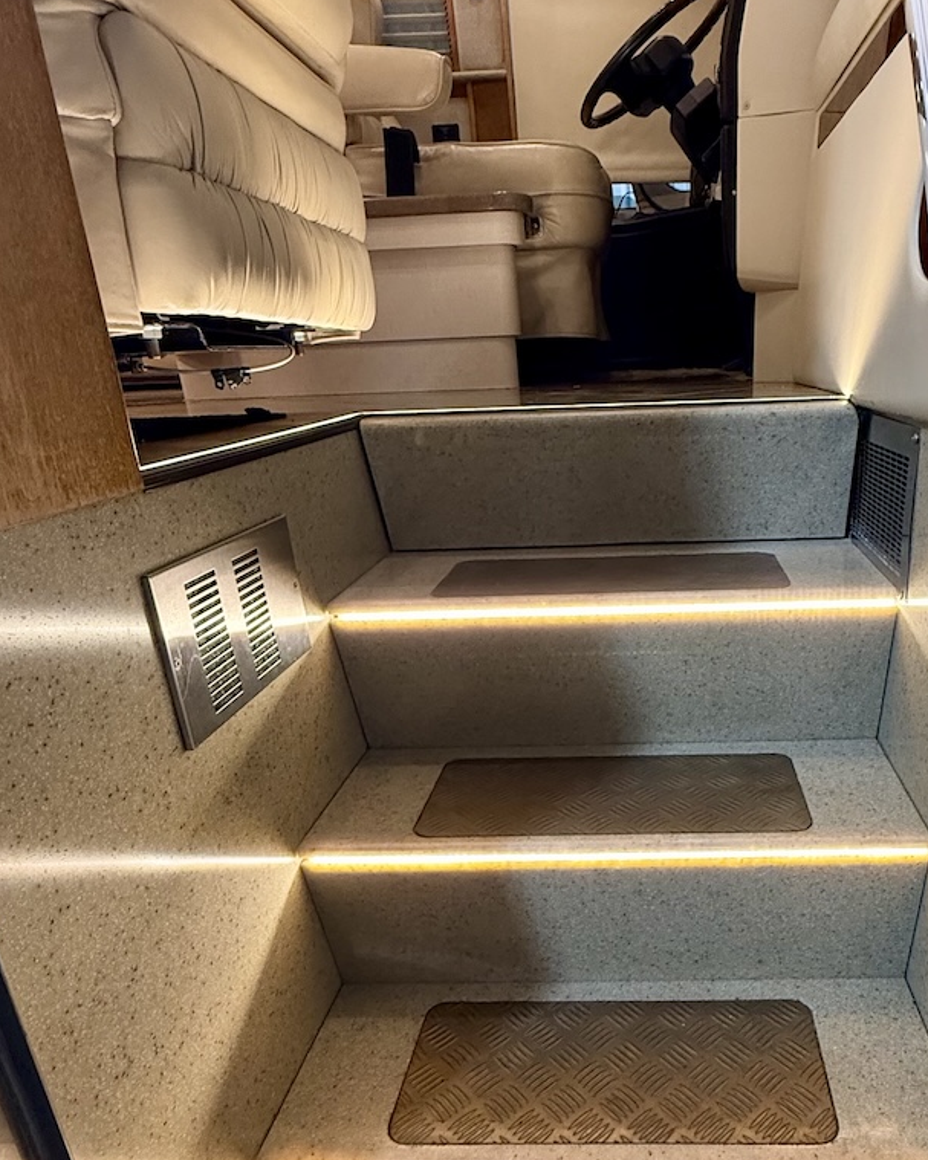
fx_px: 824
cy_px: 638
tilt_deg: -18.8
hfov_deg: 57.3
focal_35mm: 24
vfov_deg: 70.1
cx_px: 627
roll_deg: +2.6
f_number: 2.2
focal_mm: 2.22
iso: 400
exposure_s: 1/60
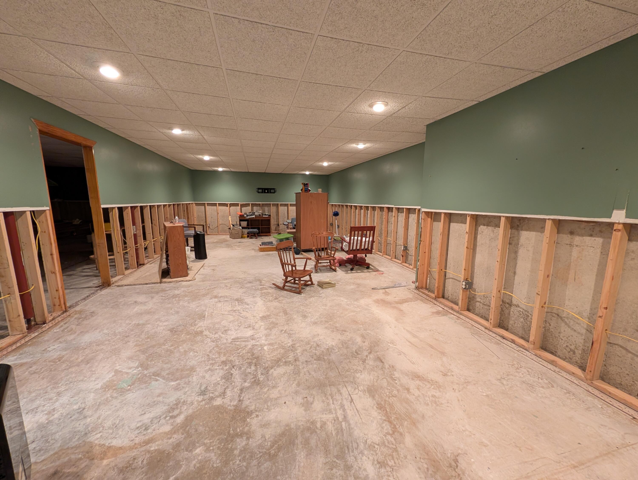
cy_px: 240
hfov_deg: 110.5
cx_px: 319
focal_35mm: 12
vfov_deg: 94.6
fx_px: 221
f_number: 1.7
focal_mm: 2.02
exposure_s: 1/40
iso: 337
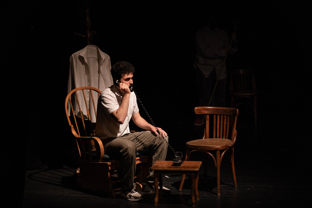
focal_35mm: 96
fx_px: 832
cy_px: 104
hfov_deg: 21.2
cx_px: 156
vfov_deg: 14.3
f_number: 4
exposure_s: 1/100
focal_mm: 96
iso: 1250
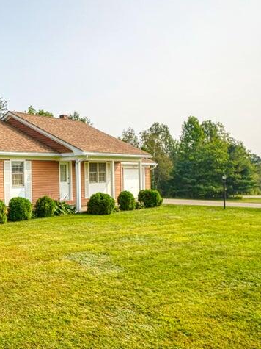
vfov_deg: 52.6
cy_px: 175
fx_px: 352
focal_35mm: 35
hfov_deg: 37.8
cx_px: 22
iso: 100
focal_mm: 16
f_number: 4
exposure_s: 1/1000
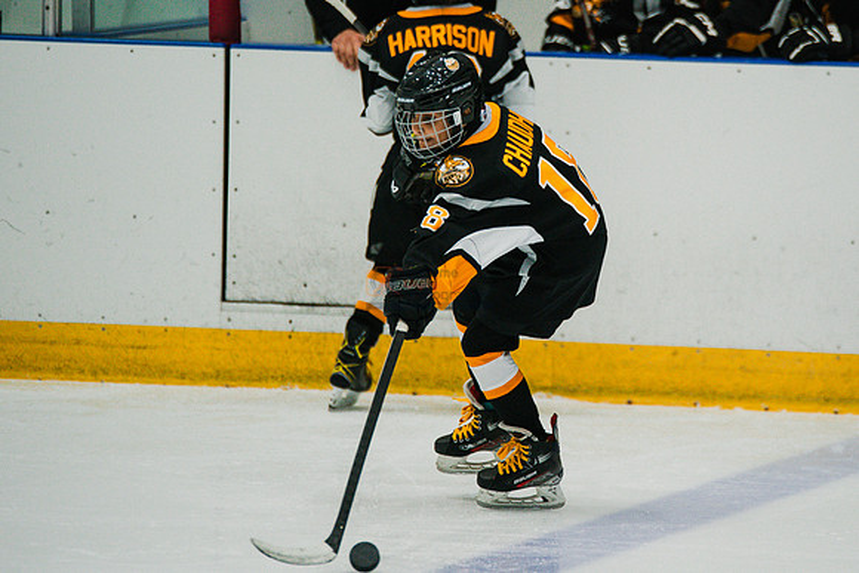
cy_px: 198
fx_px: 9368
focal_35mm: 393
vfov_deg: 3.5
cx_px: 562
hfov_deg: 5.2
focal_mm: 300
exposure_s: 1/1600
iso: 3200
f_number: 3.2
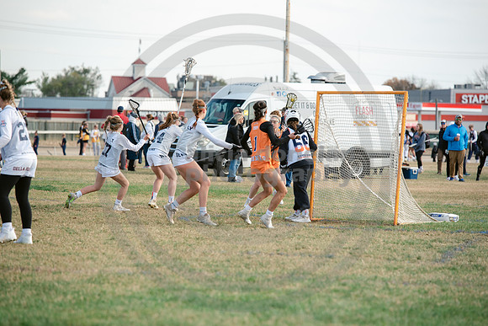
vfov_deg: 6.9
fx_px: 2712
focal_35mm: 200
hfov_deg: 10.3
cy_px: 163
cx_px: 244
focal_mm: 200
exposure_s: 1/1250
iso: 250
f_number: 4.5
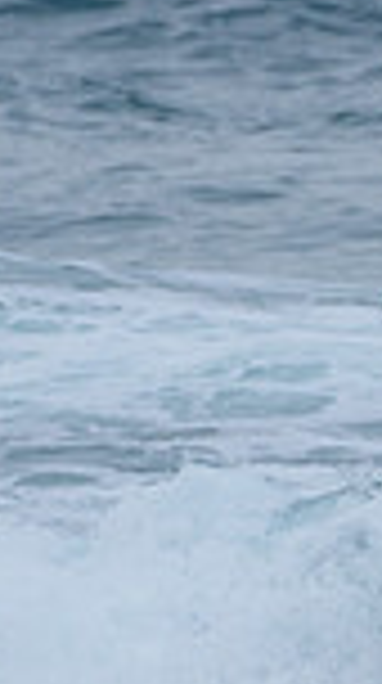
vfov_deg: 0.9
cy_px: 605
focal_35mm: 2458
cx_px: 853
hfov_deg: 0.5
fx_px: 44460
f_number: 5.6
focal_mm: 500
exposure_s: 1/1250
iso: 400
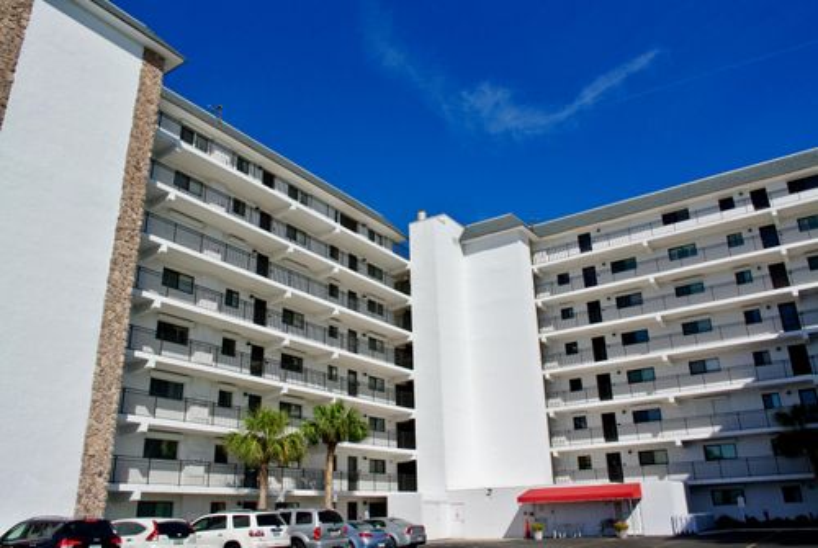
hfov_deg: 67.3
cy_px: 274
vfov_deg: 48.1
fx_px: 614
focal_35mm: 27
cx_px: 409
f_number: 5
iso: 100
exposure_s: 1/1250
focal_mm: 10
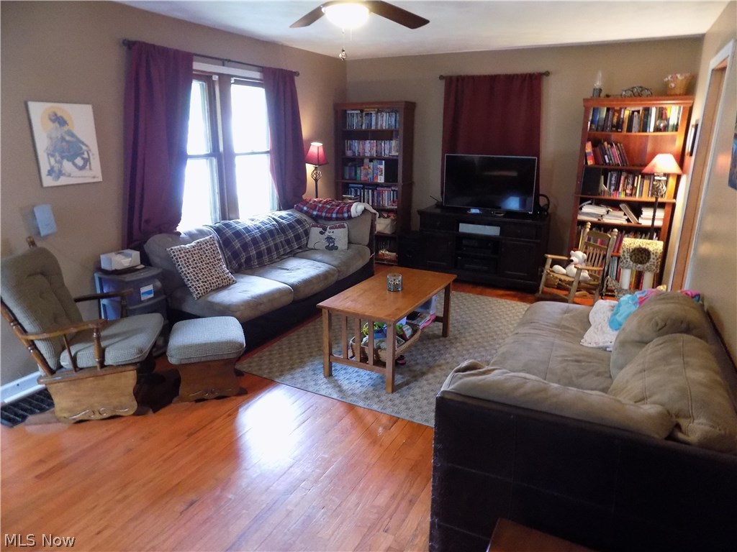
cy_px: 276
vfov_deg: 58.9
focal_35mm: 23
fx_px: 490
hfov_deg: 73.9
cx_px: 368
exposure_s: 1/10
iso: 400
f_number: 3.1
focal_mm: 4
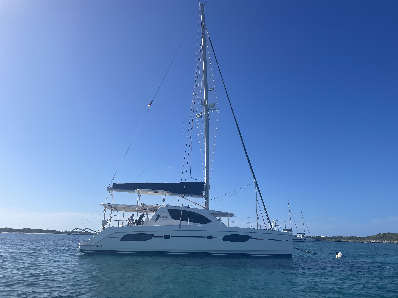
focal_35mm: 26
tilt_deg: +16.6
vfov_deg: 53.1
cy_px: 149
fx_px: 299
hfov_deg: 67.3
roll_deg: -0.8
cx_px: 199
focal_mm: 4.2
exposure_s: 1/4831
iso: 32
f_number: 1.6
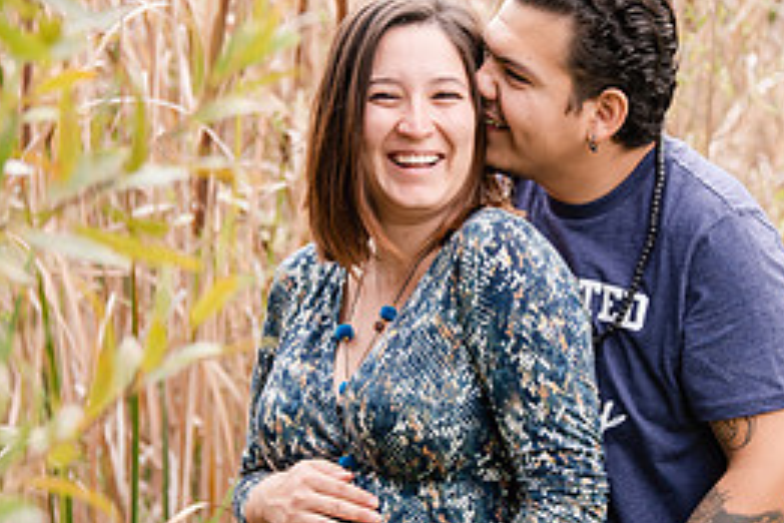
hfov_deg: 10.1
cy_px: 290
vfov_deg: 6.7
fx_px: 4442
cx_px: 513
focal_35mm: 204
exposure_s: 1/500
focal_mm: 86
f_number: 2.8
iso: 200
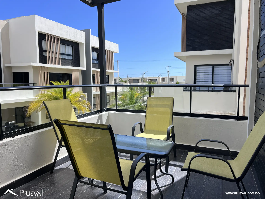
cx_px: 132
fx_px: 199
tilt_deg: -6.5
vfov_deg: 53.1
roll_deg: +0.2
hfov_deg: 67.3
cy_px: 100
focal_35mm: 26
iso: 50
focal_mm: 5.7
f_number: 1.5
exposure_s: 1/3165
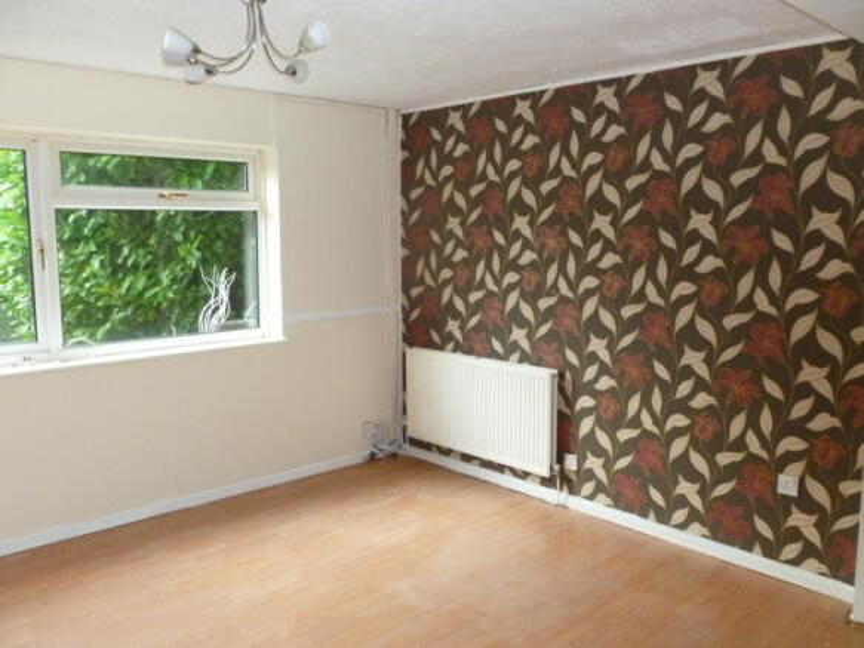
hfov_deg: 63.5
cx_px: 432
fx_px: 699
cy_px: 324
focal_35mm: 28
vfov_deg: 49.7
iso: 500
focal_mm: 5
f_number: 3.3
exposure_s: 1/60
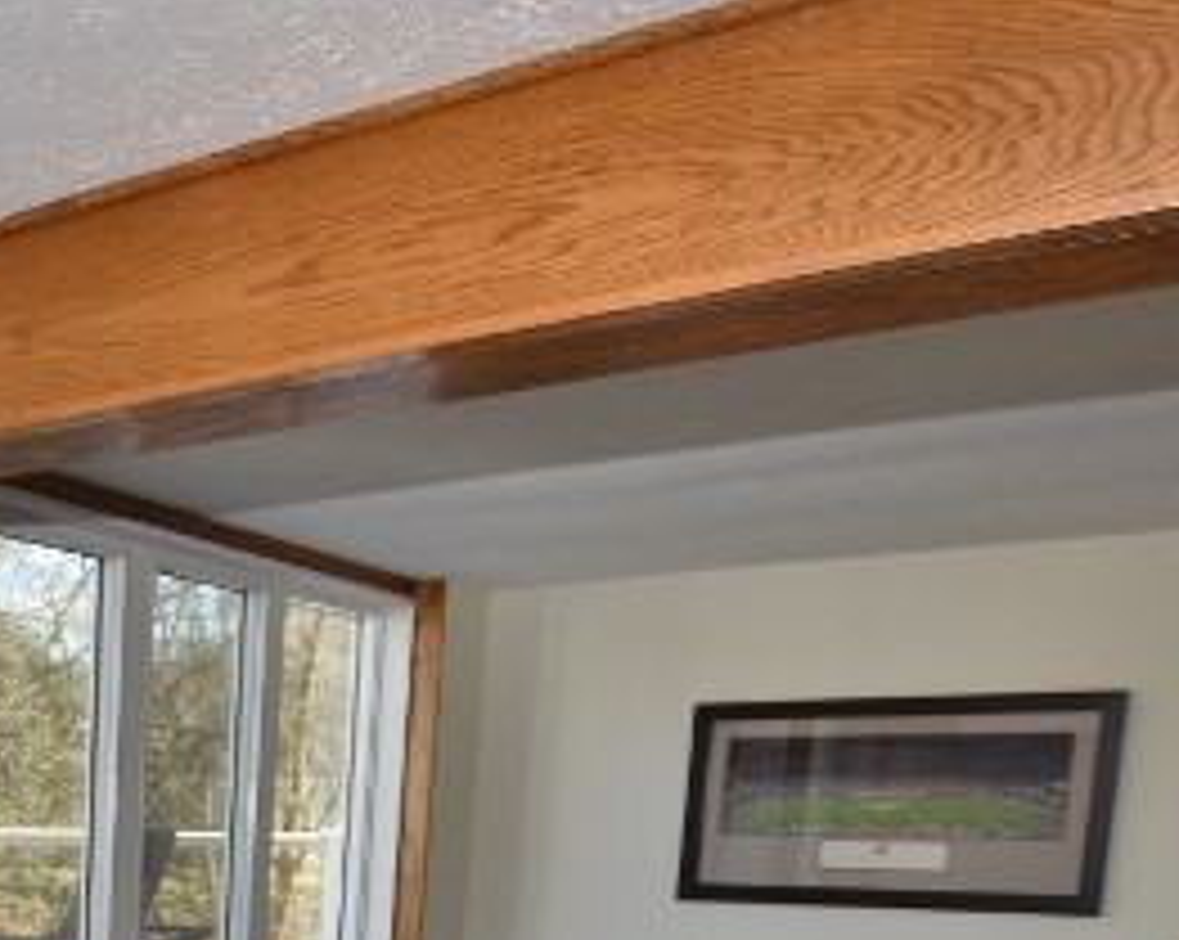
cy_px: 1122
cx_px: -184
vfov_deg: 29.9
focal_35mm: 43
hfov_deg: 35.3
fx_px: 1499
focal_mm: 10
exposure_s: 1/200
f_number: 3.5
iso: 100
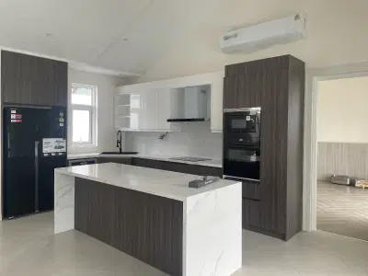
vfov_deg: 53.1
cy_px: 138
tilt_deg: -0.8
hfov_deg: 67.3
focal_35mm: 26
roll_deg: -0.2
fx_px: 276
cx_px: 184
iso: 64
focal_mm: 4.2
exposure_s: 1/121
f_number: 1.6
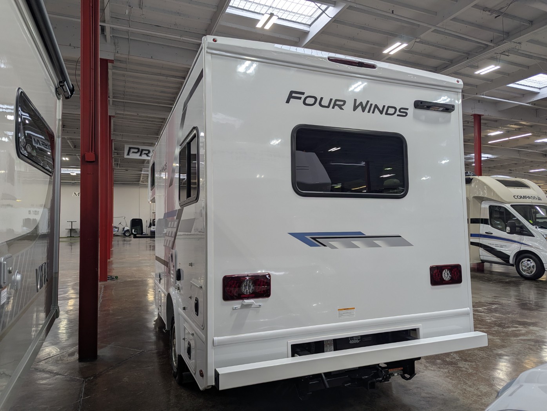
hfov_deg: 71.5
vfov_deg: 56.9
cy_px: 206
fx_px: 380
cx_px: 274
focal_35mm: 24
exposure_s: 1/88.3
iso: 56
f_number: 1.85
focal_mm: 6.81
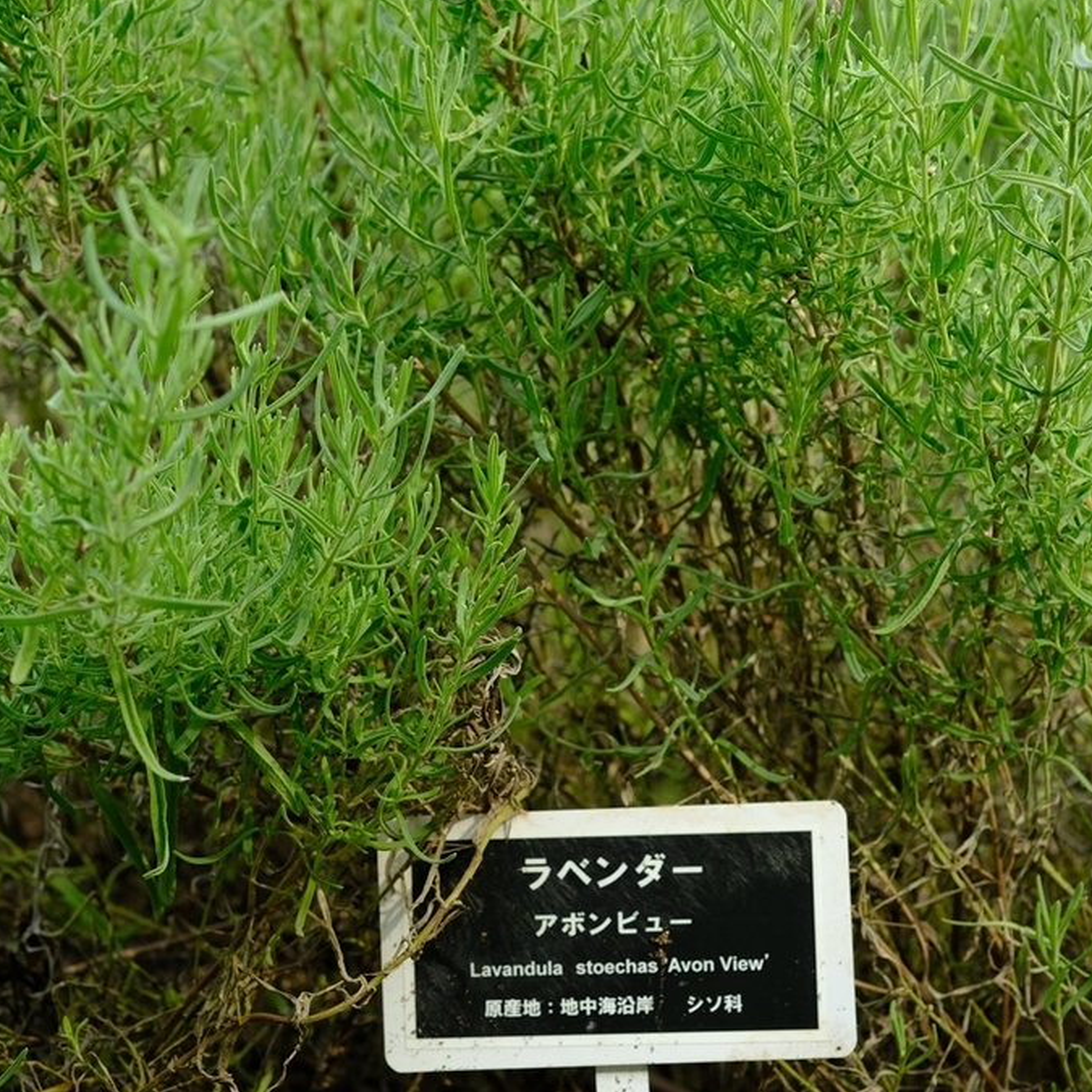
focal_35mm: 116
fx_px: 4140
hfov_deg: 15.0
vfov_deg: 15.0
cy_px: 545
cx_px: 332
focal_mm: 60
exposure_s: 1/350
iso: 400
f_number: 5.6
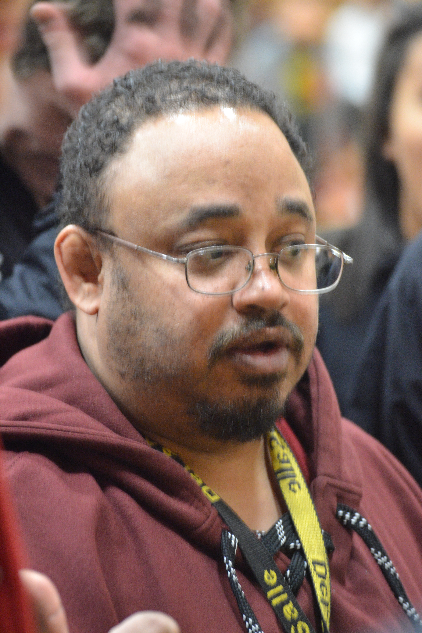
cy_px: 316
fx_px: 3692
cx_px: 211
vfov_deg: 9.8
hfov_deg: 6.5
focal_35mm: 210
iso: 3200
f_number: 4.5
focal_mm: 140
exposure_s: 1/20
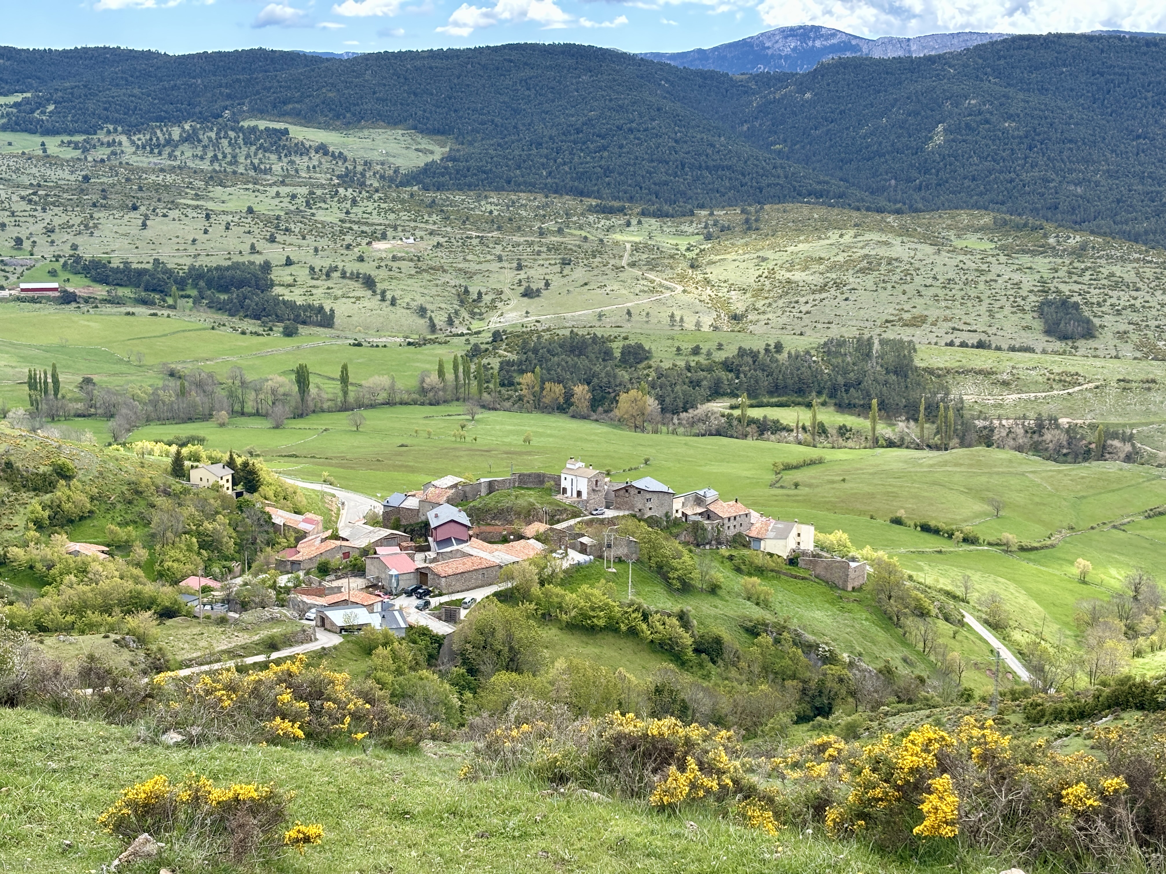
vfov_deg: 28.0
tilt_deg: -11.5
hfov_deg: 36.8
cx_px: 583
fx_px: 1752
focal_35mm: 52
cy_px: 437
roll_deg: -1.1
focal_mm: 5.96
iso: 32
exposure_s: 1/1027
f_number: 1.6
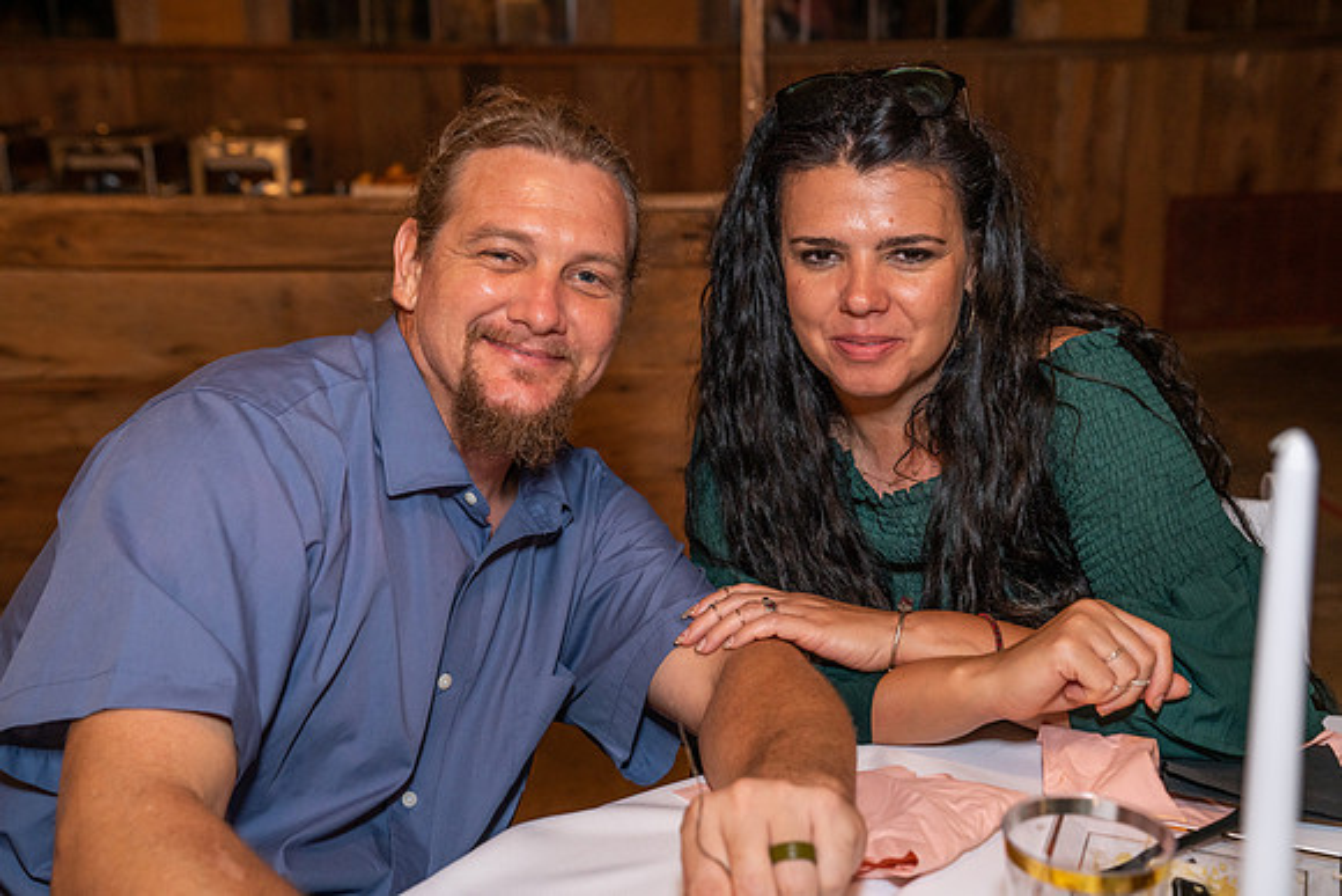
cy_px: 448
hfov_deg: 42.7
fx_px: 1715
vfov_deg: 29.3
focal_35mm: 46
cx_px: 671
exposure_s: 1/60
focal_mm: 46
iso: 1600
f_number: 4.5
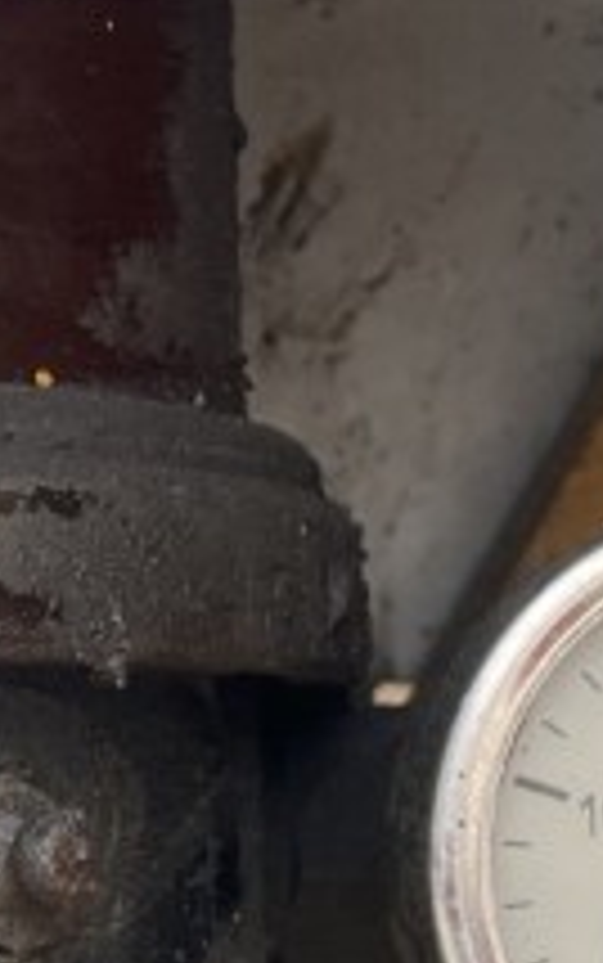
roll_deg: +1.4
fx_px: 3466
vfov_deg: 15.8
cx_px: -274
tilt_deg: +5.0
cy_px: 544
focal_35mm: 132
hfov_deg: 9.7
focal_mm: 4.2
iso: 32
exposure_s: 1/271
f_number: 1.6
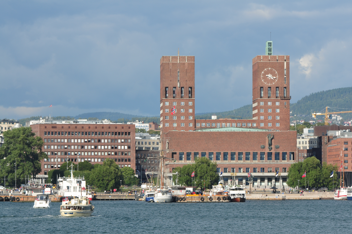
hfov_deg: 8.9
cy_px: 117
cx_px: 176
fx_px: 2271
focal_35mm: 232
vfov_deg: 5.9
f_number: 10
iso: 200
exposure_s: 1/400
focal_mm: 155
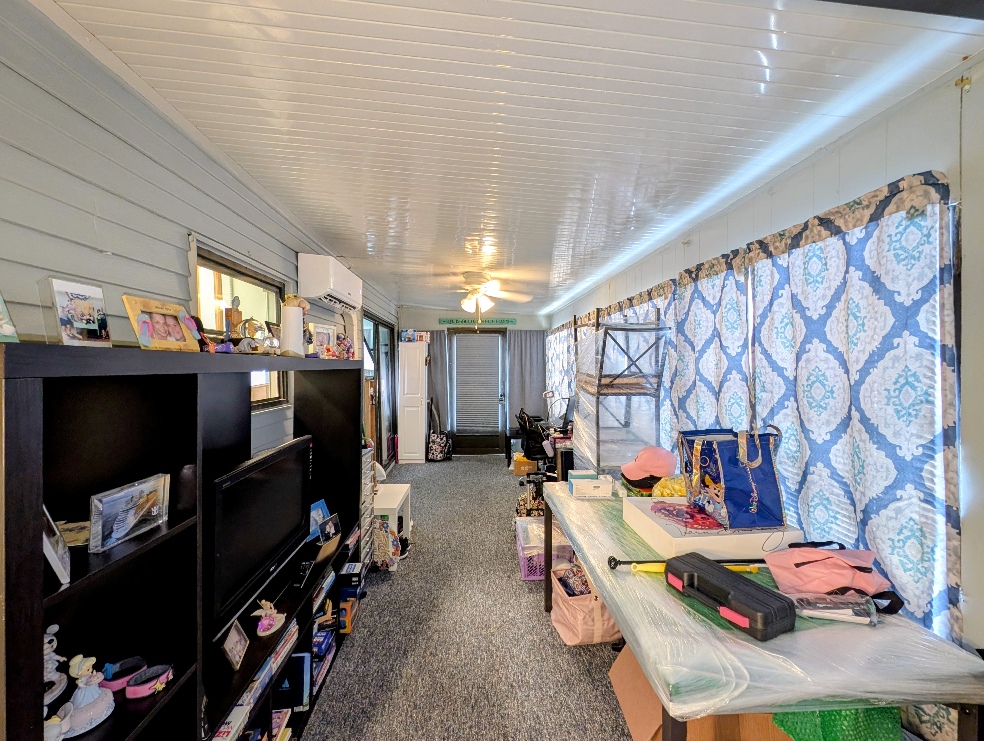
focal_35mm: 12
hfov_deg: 110.5
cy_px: 370
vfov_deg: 94.6
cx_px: 492
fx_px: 342
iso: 254
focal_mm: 2.23
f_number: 1.95
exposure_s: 1/30
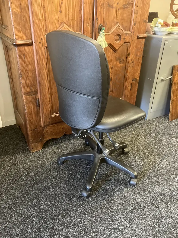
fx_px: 192
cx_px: 89
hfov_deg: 49.7
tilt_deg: -28.2
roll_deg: -1.2
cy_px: 119
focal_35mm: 28
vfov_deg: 63.4
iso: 400
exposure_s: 1/25
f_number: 1.8
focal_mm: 3.99
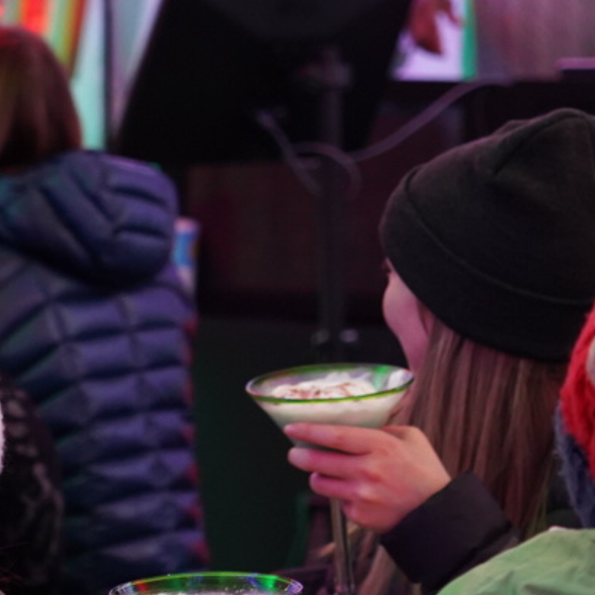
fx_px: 4706
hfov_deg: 7.2
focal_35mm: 242
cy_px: 99
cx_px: 563
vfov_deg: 7.2
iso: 2500
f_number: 4
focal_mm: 72
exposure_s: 1/60
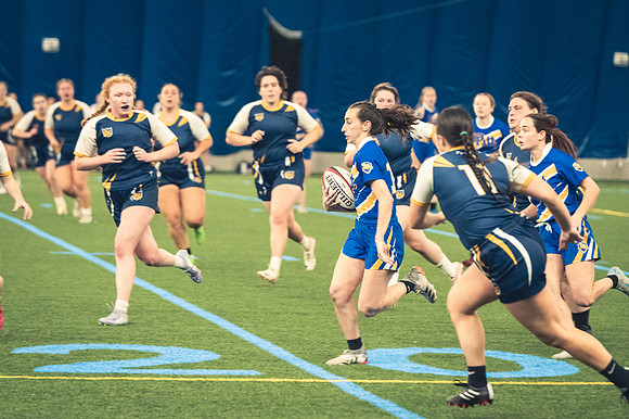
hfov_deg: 11.4
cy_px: 210
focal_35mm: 180
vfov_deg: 7.6
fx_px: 3143
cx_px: 314
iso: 12800
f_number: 2.8
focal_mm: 120
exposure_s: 1/500
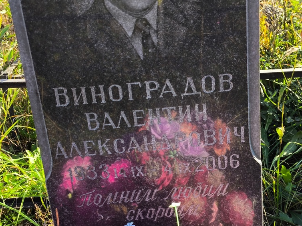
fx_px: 463
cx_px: 149
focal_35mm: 53
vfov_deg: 27.5
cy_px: 114
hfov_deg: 36.2
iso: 50
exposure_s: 1/216
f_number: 1.7
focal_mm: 4.71
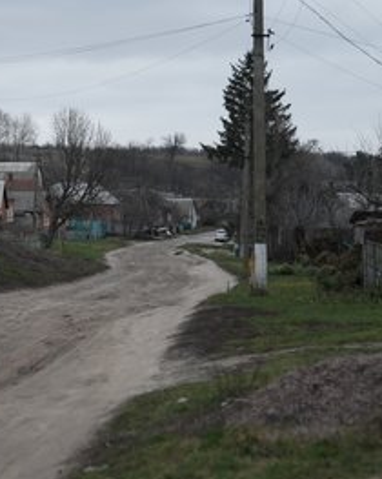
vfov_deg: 19.2
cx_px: 47
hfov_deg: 15.2
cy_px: 240
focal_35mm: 100
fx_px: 1415
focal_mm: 70
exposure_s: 1/60
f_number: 2.8
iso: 1000
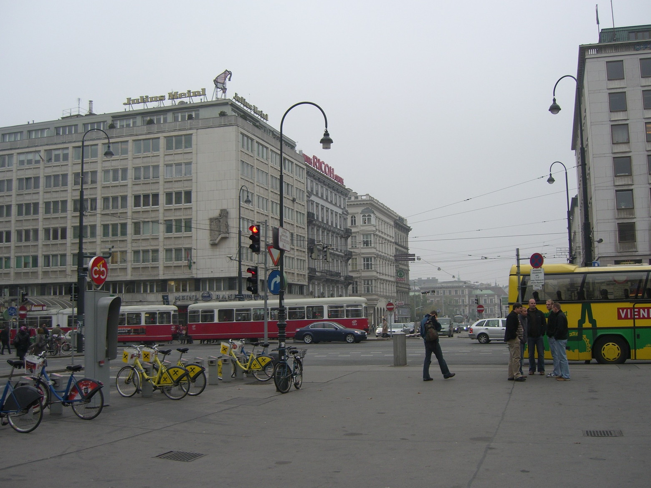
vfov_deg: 36.8
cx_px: 320
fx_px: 733
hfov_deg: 47.9
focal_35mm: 39
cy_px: 247
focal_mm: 7.9
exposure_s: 1/250
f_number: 2.8
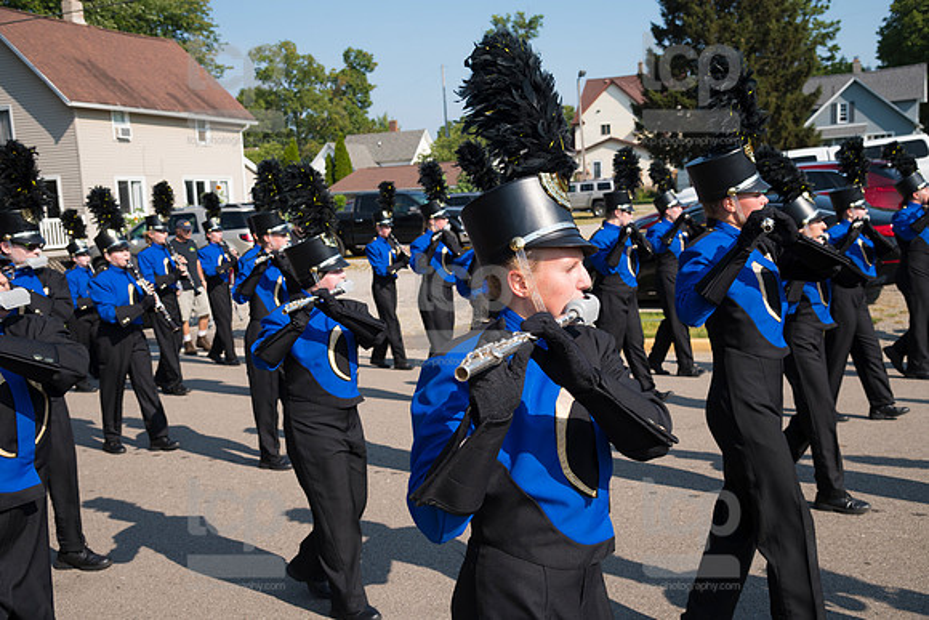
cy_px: 310
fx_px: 981
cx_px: 464
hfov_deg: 50.7
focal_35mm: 38
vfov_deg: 35.1
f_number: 6.3
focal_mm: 38
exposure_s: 1/800
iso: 320
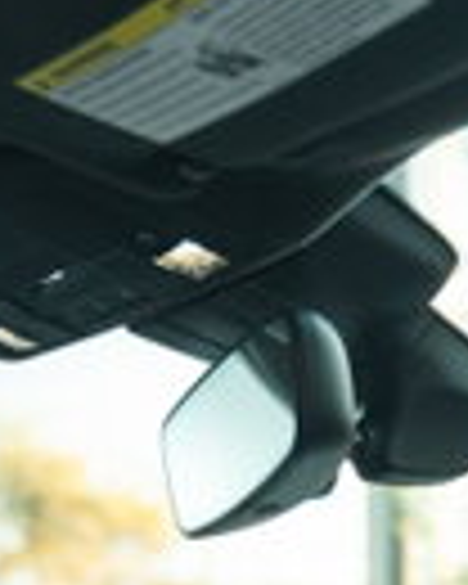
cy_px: 1332
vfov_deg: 8.3
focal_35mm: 218
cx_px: 659
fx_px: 3769
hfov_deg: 7.0
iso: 400
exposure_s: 1/80
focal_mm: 29.5
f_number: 2.8
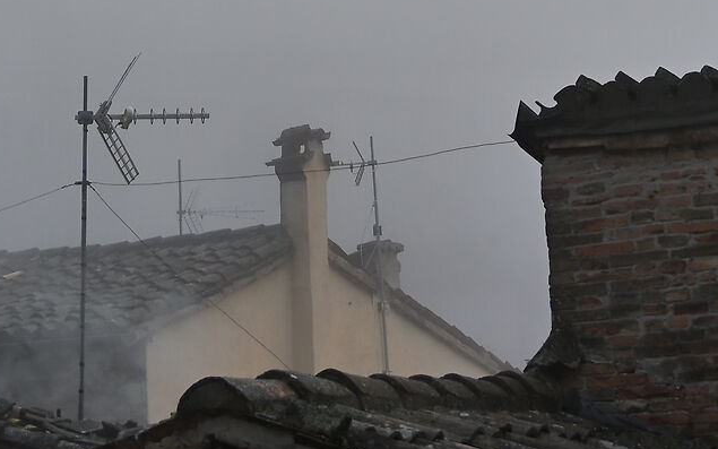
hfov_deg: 16.4
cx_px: 401
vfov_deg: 9.8
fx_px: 2485
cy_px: -325
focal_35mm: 127
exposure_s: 1/200
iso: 100
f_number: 5.6
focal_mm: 33
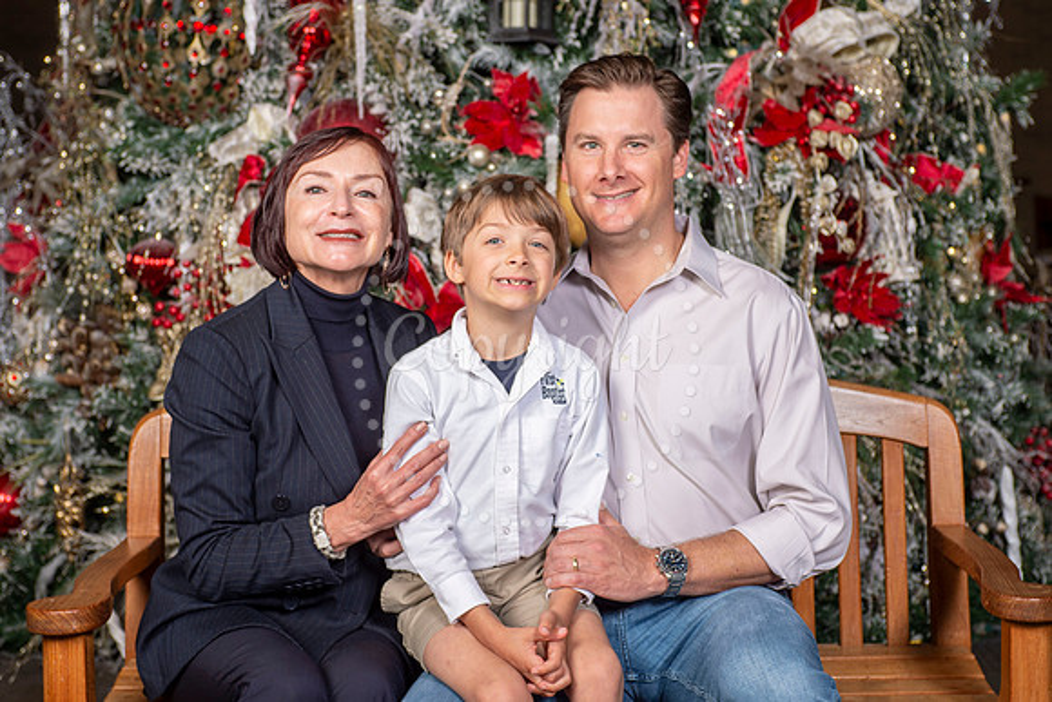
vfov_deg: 20.9
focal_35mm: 65
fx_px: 1903
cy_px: 336
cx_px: 529
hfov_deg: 30.9
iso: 160
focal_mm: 60
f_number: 7.1
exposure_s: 1/125
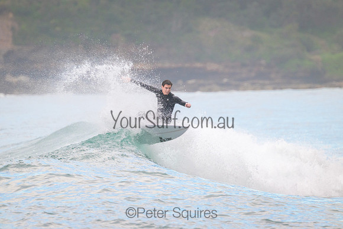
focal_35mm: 800
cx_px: 172
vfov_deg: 1.7
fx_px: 7624
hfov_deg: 2.6
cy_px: 114
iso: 2000
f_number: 11
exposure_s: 1/320
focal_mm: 800
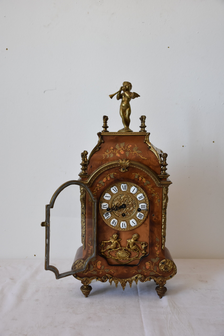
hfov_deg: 34.2
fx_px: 364
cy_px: 168
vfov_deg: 49.6
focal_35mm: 39
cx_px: 112
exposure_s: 1/100
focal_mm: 26
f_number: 5
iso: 800
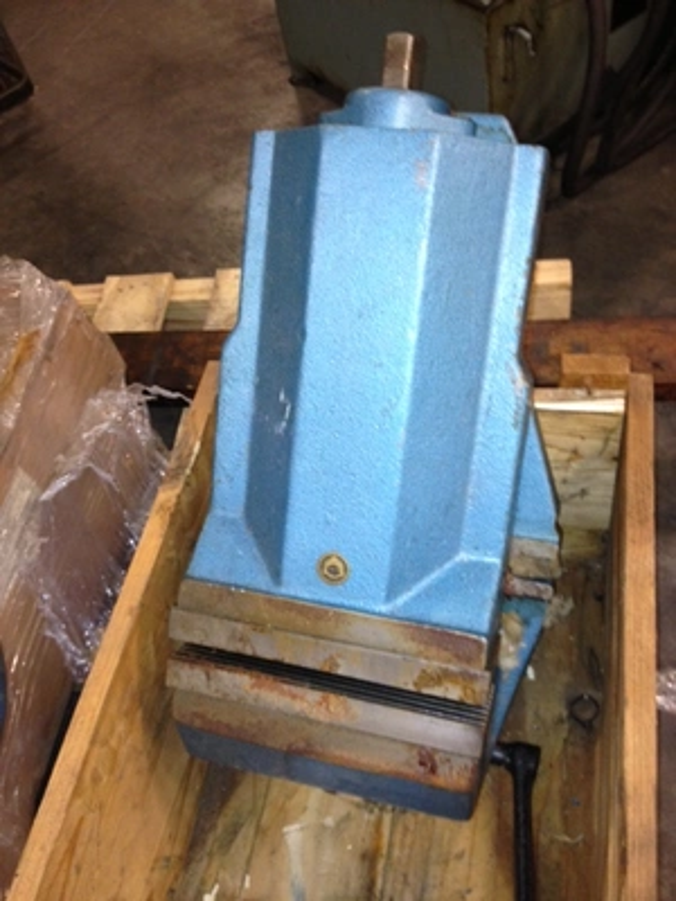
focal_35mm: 35
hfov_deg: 40.7
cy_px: 450
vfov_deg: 52.6
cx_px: 338
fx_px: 911
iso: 125
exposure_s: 1/20
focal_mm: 4.28
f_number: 2.4
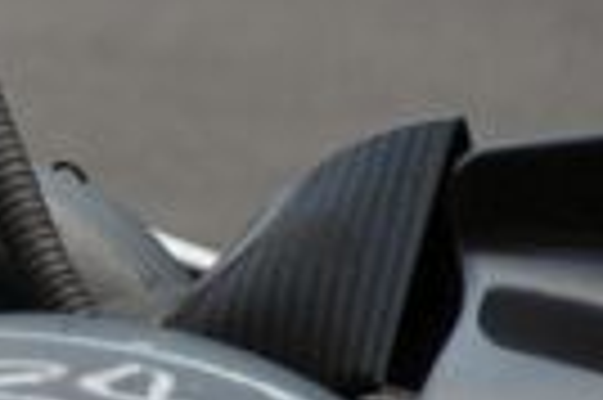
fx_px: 18687
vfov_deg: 1.2
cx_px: -356
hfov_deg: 1.8
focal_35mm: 1117
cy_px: 52
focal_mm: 200
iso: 400
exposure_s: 1/1000
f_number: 5.6
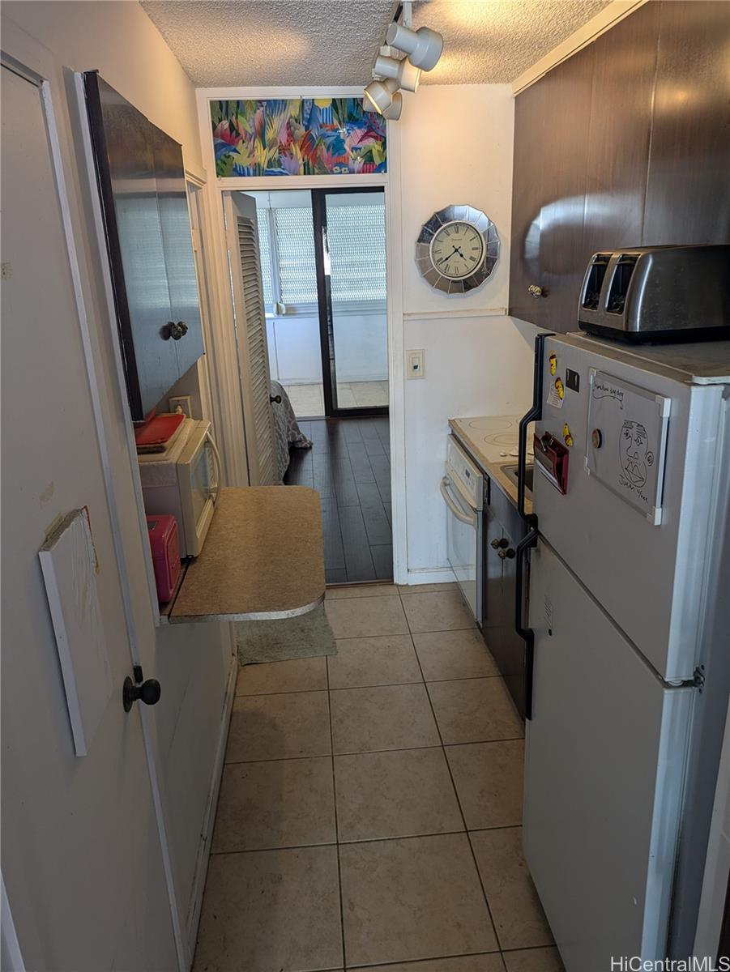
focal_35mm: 25
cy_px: 486
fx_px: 702
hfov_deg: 54.9
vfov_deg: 69.4
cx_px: 365
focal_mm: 5.43
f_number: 1.89
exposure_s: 1/24
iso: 40
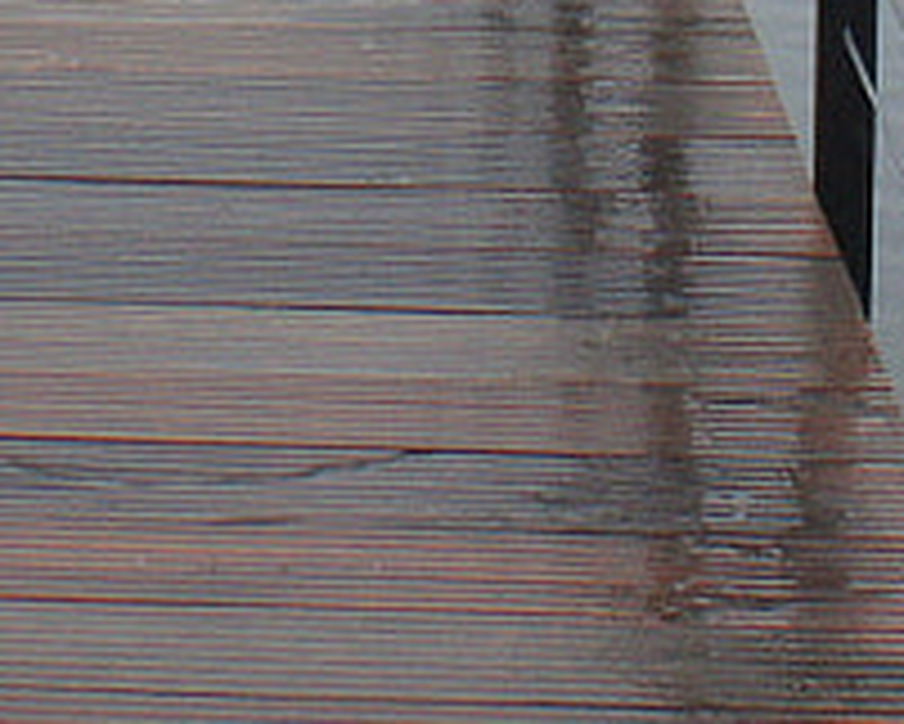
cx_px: -144
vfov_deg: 7.8
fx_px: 4791
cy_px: -1266
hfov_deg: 10.6
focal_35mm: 179
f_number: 5.6
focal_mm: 16
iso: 400
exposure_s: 1/250
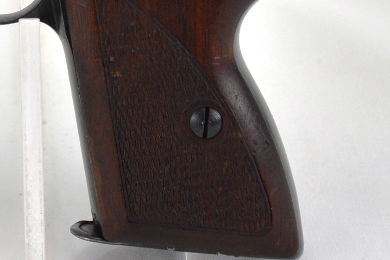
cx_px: 8
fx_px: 2752
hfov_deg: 8.1
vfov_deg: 5.4
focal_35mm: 254
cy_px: -30
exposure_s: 1/250
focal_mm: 58
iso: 500
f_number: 5
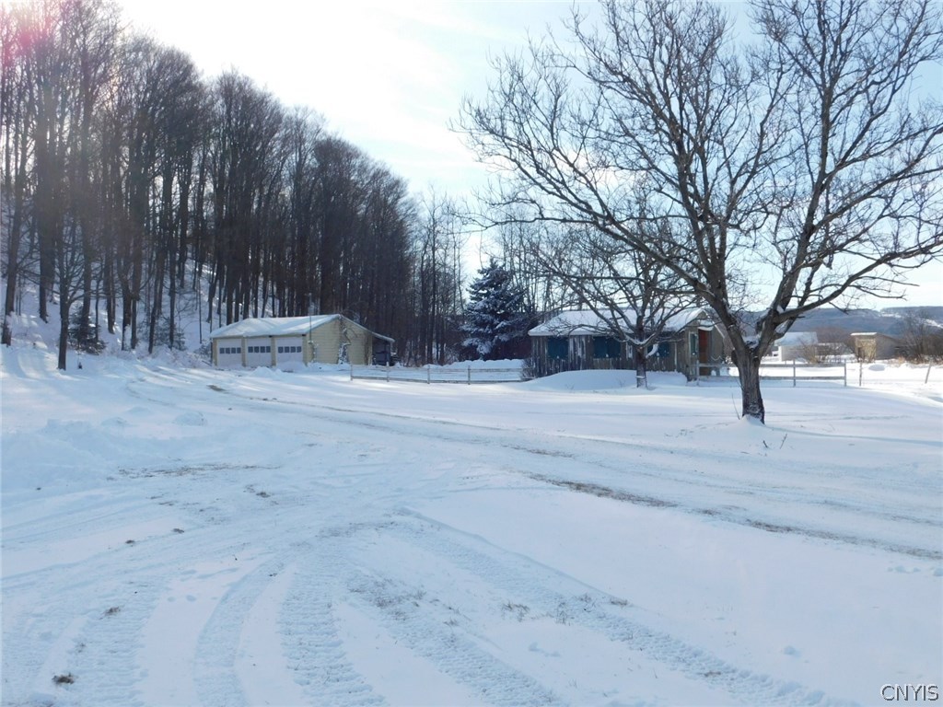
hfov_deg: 51.4
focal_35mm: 36
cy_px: 354
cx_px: 472
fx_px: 981
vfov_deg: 39.7
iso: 125
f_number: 3.5
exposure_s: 1/1000
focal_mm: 6.3
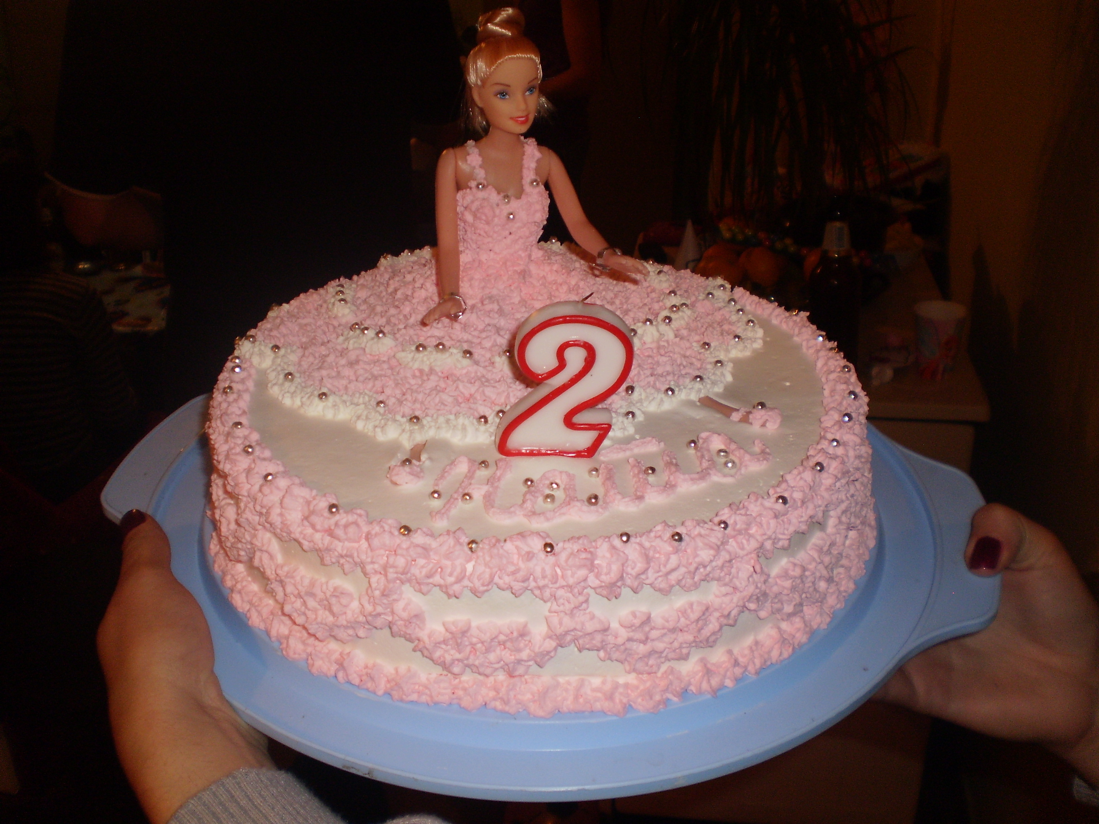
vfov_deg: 39.7
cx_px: 550
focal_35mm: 36
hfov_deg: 51.4
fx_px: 1143
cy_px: 412
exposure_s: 1/30
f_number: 3.1
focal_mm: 6.3
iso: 125
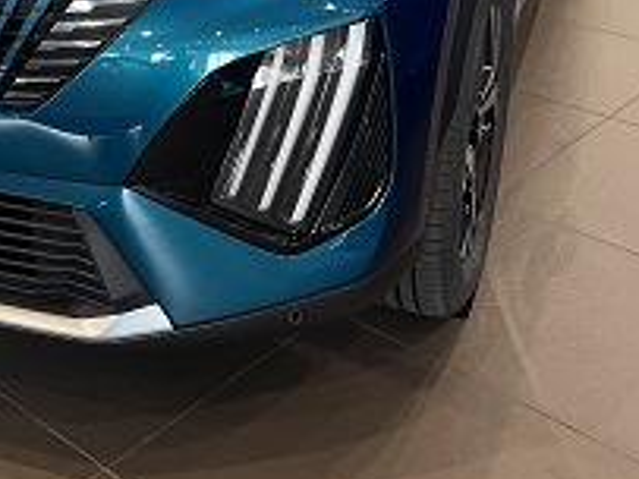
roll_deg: +1.1
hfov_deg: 29.2
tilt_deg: -15.1
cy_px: -96
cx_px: 79
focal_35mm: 64
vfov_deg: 21.3
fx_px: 1181
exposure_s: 1/121
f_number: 1.5
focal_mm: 5.7
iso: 80
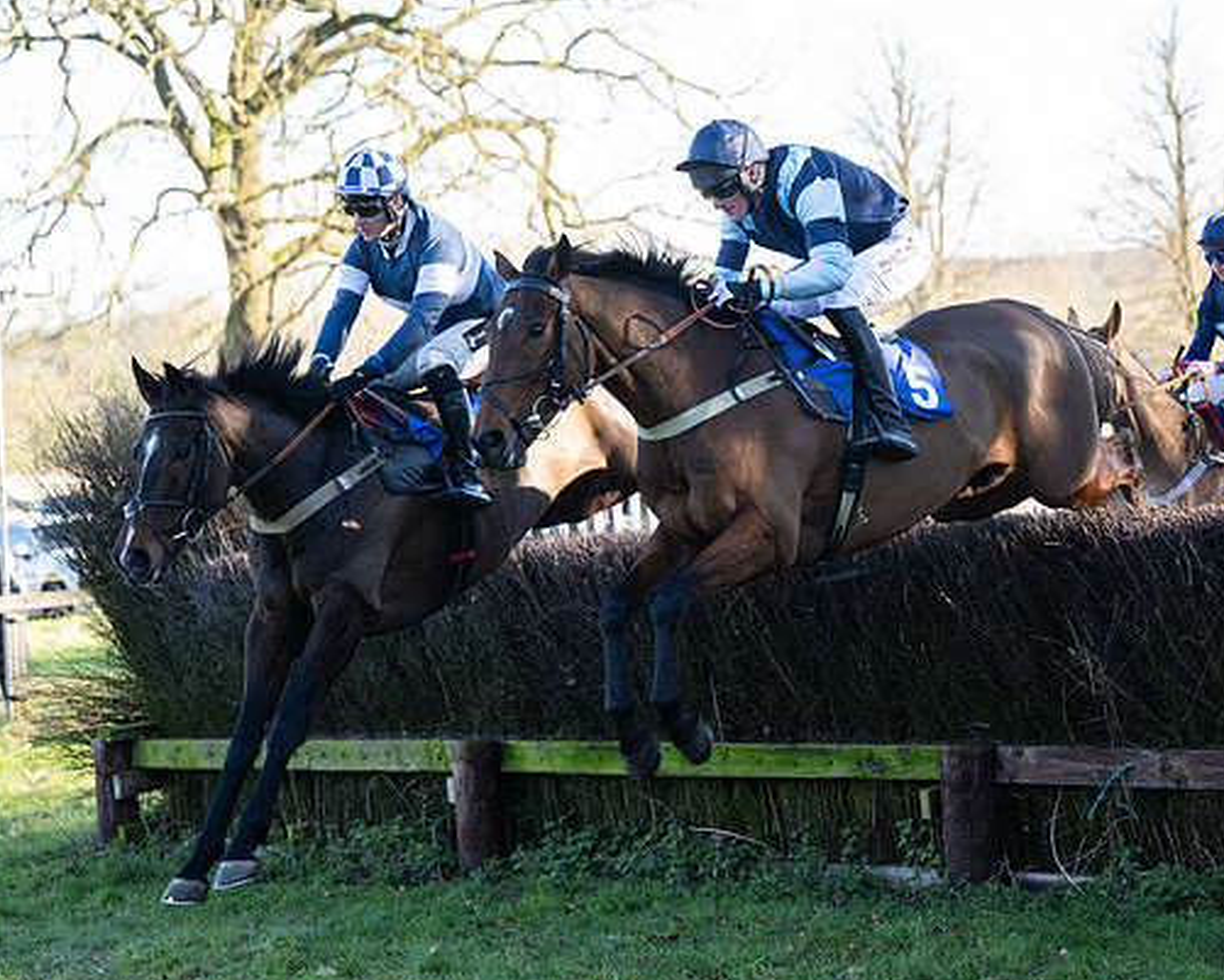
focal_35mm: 99
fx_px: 3587
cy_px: 448
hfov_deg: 19.3
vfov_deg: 15.6
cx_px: 751
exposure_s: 1/1250
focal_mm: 70
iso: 800
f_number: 2.8
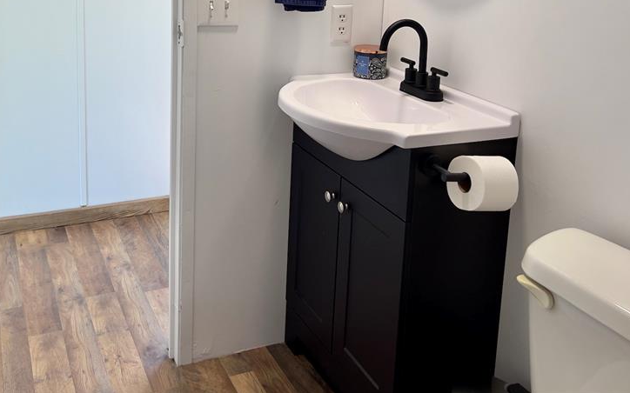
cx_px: 273
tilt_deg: -10.9
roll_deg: -2.5
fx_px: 669
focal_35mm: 39
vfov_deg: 31.6
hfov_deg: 50.3
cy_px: 63
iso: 64
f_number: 1.5
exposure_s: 1/120
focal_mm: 5.7
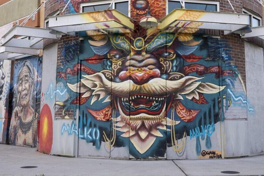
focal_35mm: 52
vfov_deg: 25.7
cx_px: 148
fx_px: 381
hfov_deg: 38.1
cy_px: 48
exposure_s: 1/200
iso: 400
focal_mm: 35
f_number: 10
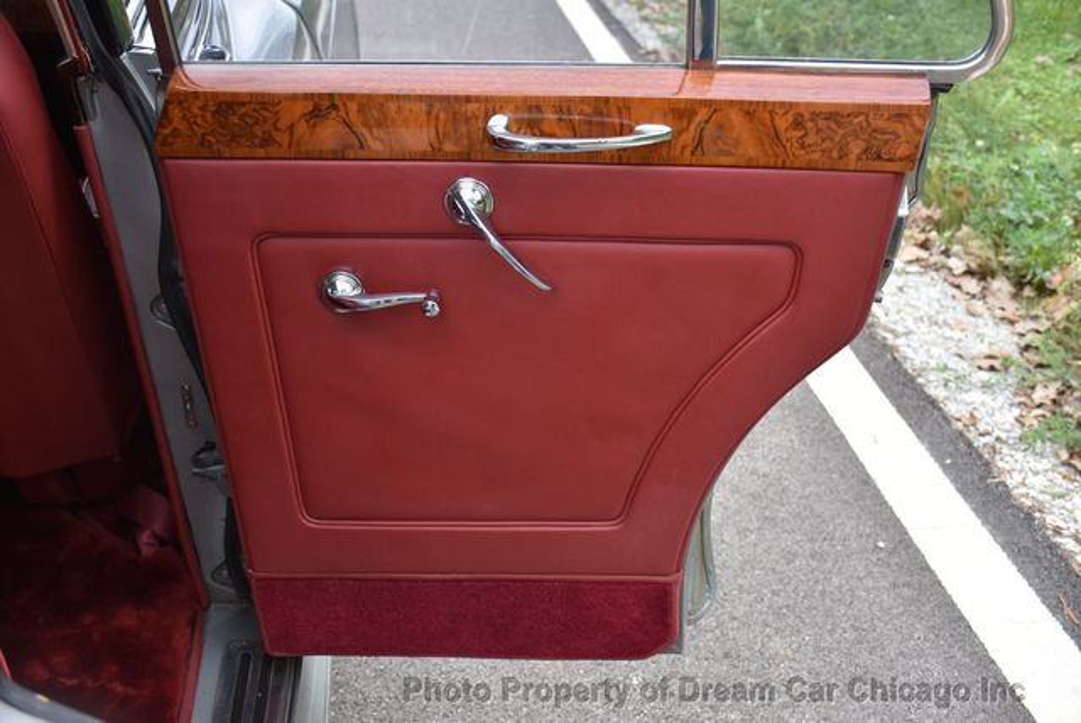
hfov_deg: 47.9
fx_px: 1217
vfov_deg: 33.1
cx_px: 540
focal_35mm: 40
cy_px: 362
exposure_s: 1/125
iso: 280
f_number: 4
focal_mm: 27
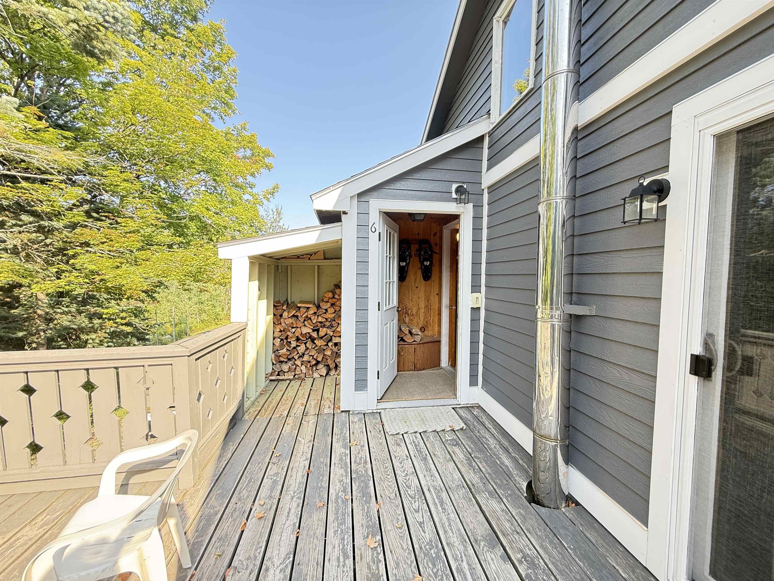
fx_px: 313
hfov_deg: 102.1
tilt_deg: -2.3
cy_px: 290
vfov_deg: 85.7
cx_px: 387
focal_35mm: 14
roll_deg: -1.0
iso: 80
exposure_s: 1/99
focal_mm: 2.22
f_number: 2.2
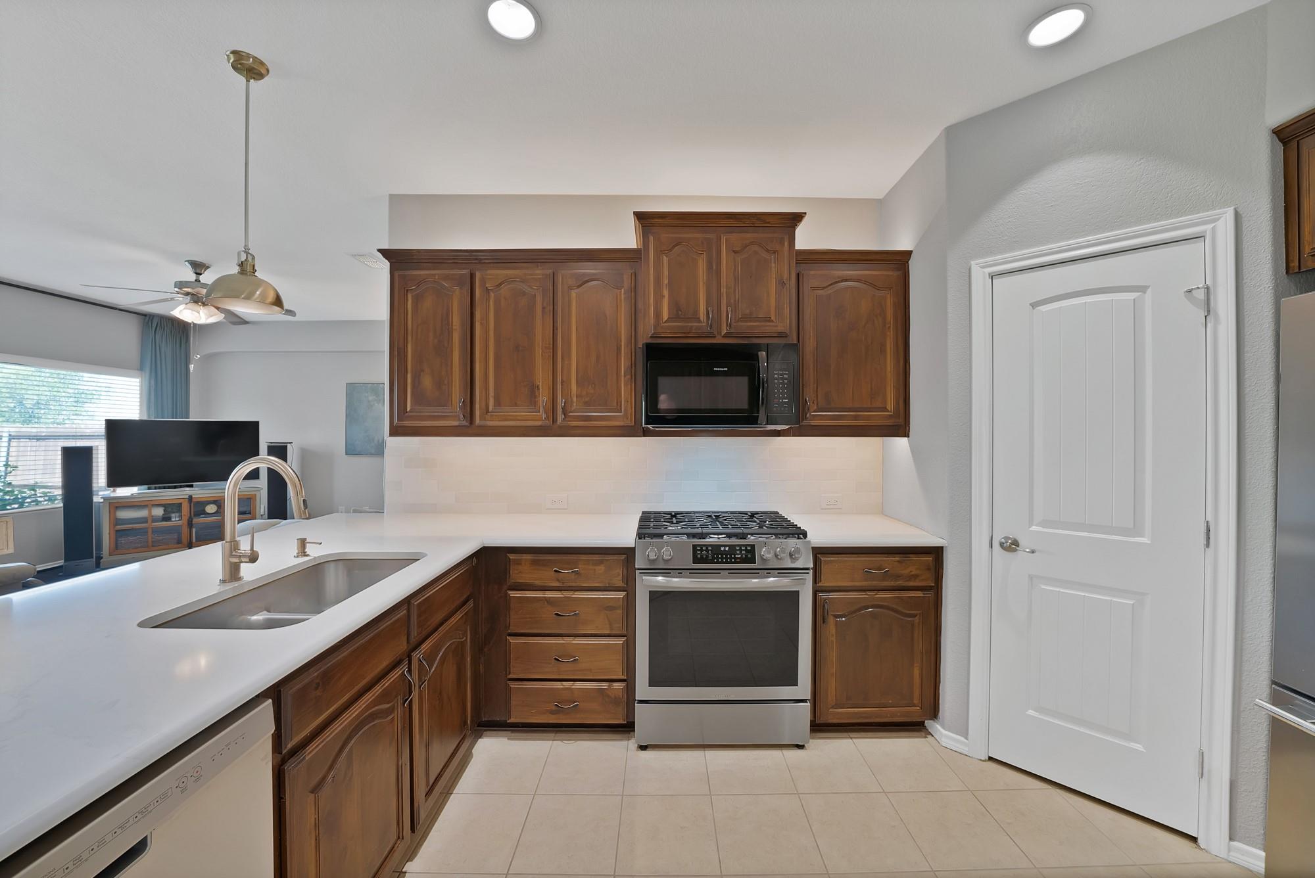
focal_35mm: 12
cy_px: 439
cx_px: 658
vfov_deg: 90.1
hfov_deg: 112.6
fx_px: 439
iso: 640
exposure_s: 1
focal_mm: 12
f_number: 9
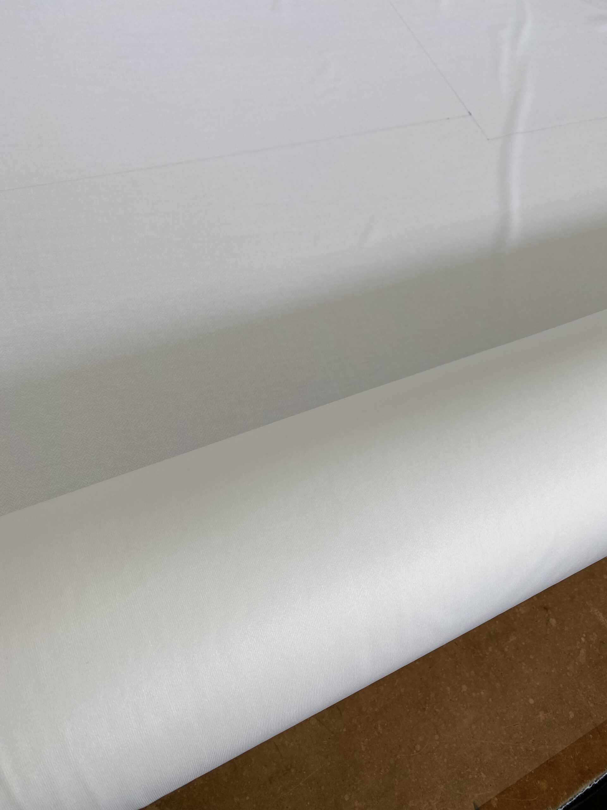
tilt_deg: -60.4
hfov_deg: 53.1
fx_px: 608
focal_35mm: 26
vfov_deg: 67.3
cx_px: 304
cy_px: 405
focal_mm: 4.25
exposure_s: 1/328
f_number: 1.8
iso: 32
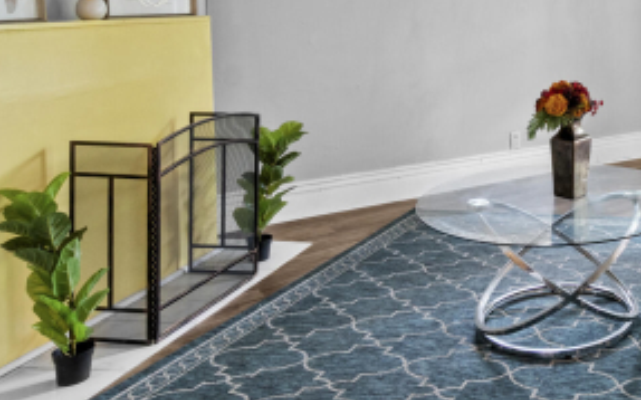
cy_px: 2
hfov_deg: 42.0
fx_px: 698
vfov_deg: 29.8
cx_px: 657
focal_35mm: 40
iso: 400
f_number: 11
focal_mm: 10
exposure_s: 1/1.25
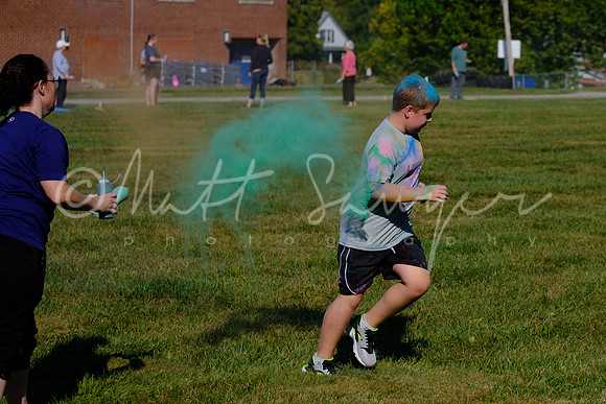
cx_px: 443
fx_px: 1863
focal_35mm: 111
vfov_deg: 12.4
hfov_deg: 18.4
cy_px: 158
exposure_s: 1/6400
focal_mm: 50
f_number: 2.8
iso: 200
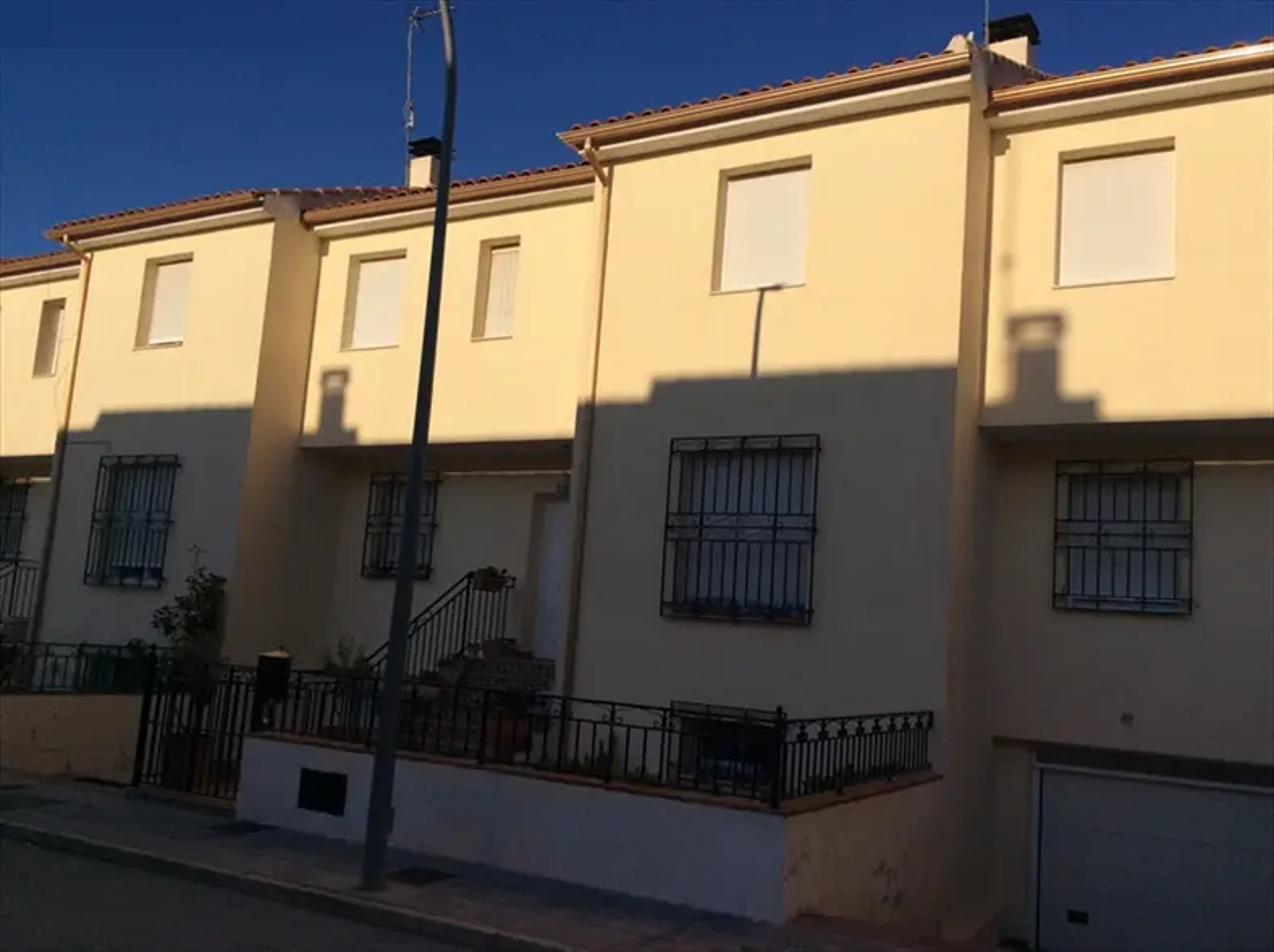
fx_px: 1176
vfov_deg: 44.1
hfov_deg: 56.9
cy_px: 476
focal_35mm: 32
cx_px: 637
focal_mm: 3.3
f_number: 2.4
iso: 32
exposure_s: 1/3012
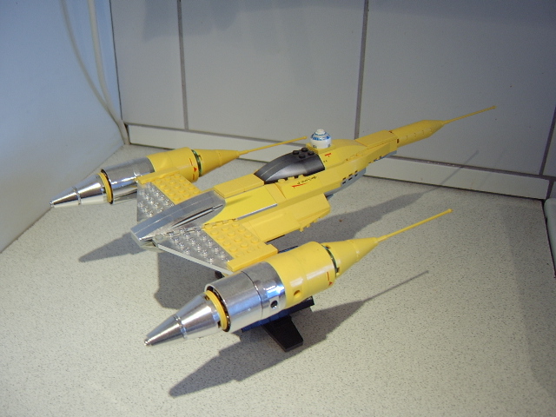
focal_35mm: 31
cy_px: 208
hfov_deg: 58.4
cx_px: 278
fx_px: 498
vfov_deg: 45.4
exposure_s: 1/18
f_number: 2.7
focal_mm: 8.13
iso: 100
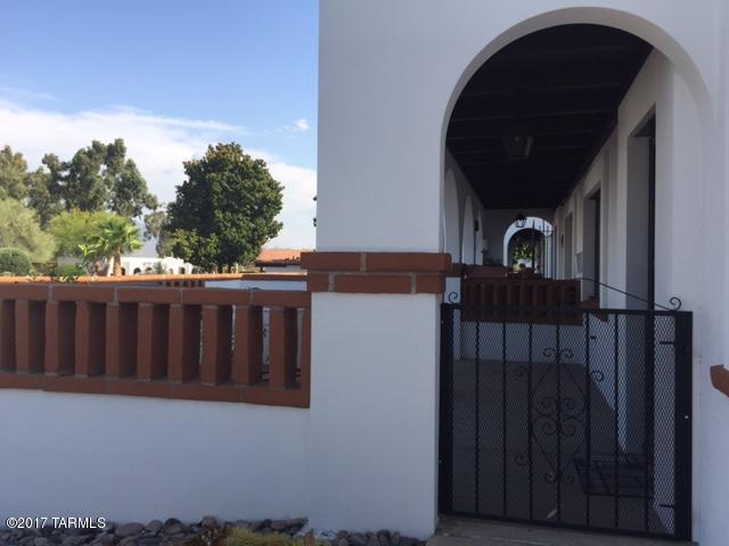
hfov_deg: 61.7
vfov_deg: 48.2
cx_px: 364
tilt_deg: +1.1
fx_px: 611
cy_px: 273
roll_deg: -1.6
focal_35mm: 29
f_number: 2.2
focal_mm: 4.15
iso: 32
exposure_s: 1/1319
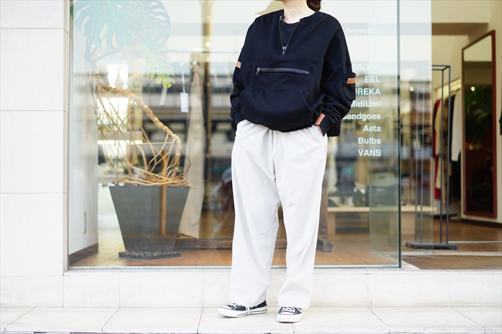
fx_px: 767
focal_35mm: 55
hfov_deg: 36.3
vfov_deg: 24.6
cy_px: 167
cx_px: 251
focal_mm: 55
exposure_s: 1/100
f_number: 2
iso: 100
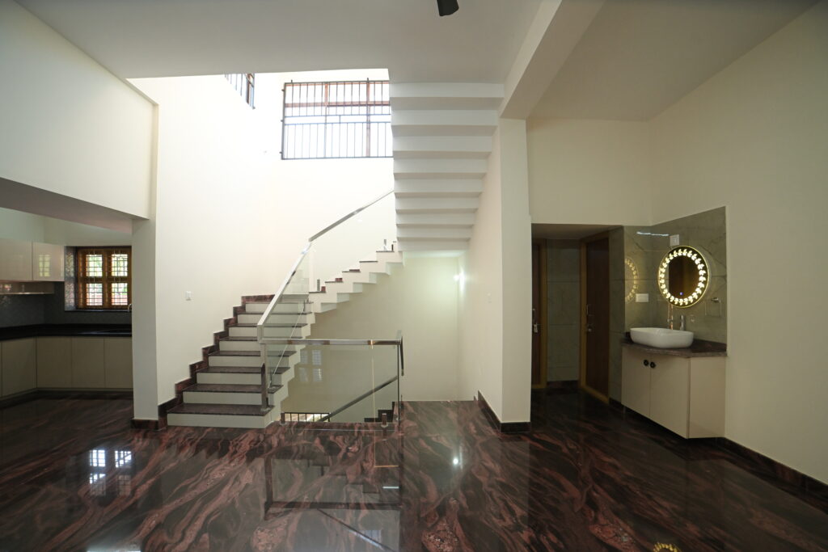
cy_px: 276
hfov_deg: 104.2
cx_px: 414
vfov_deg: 81.2
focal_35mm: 14
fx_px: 322
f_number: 5
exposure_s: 1/250
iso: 2000
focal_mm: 14
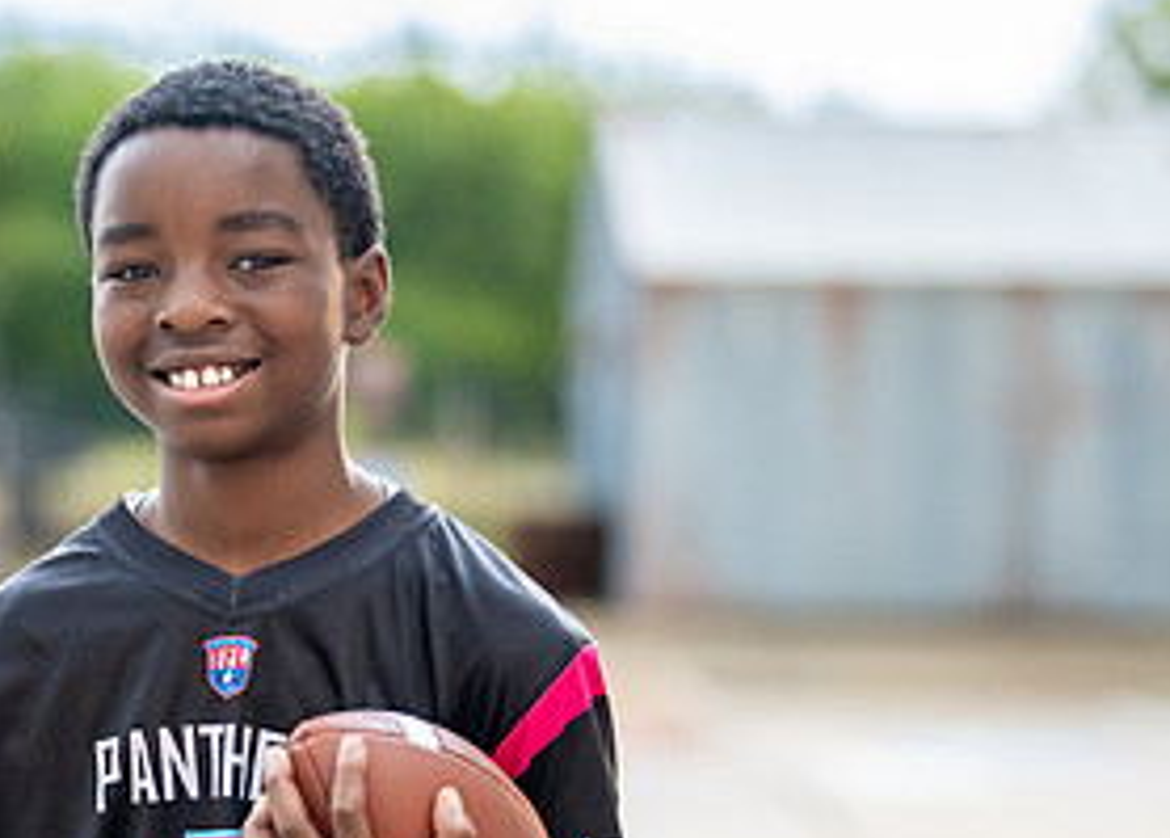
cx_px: 255
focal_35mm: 123
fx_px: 4090
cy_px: 565
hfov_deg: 16.2
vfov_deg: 11.7
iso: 1250
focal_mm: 50
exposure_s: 1/320
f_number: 1.2
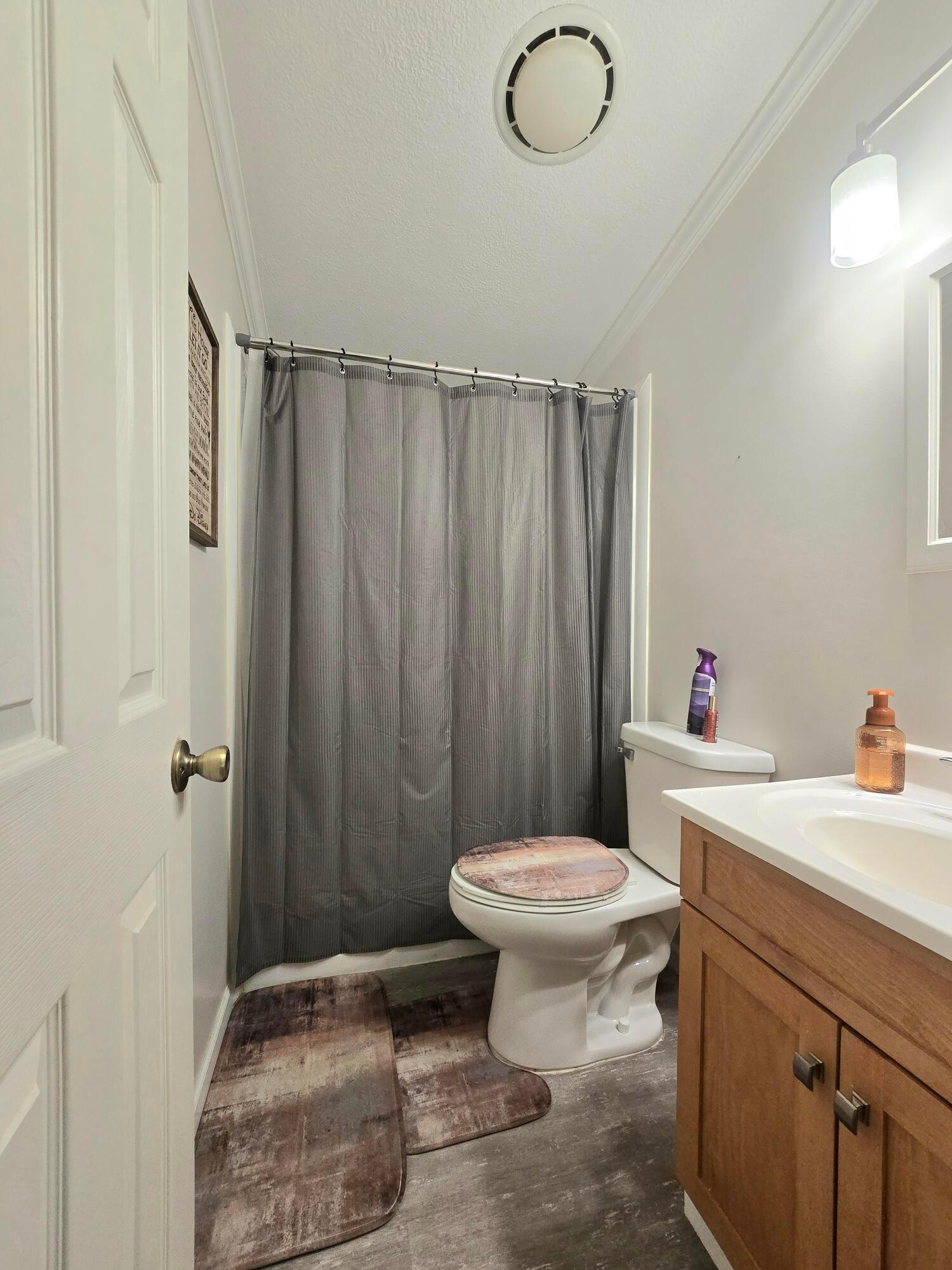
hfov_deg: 89.9
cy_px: 635
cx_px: 476
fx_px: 477
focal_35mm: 13
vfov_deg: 106.2
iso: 200
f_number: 2.2
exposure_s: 1/60.2
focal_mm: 2.2
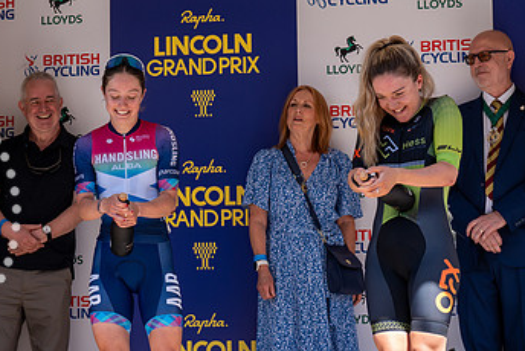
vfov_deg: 11.6
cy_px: 134
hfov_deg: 17.2
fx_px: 1722
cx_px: 114
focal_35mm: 118
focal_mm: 70
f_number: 4
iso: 500
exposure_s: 1/1000
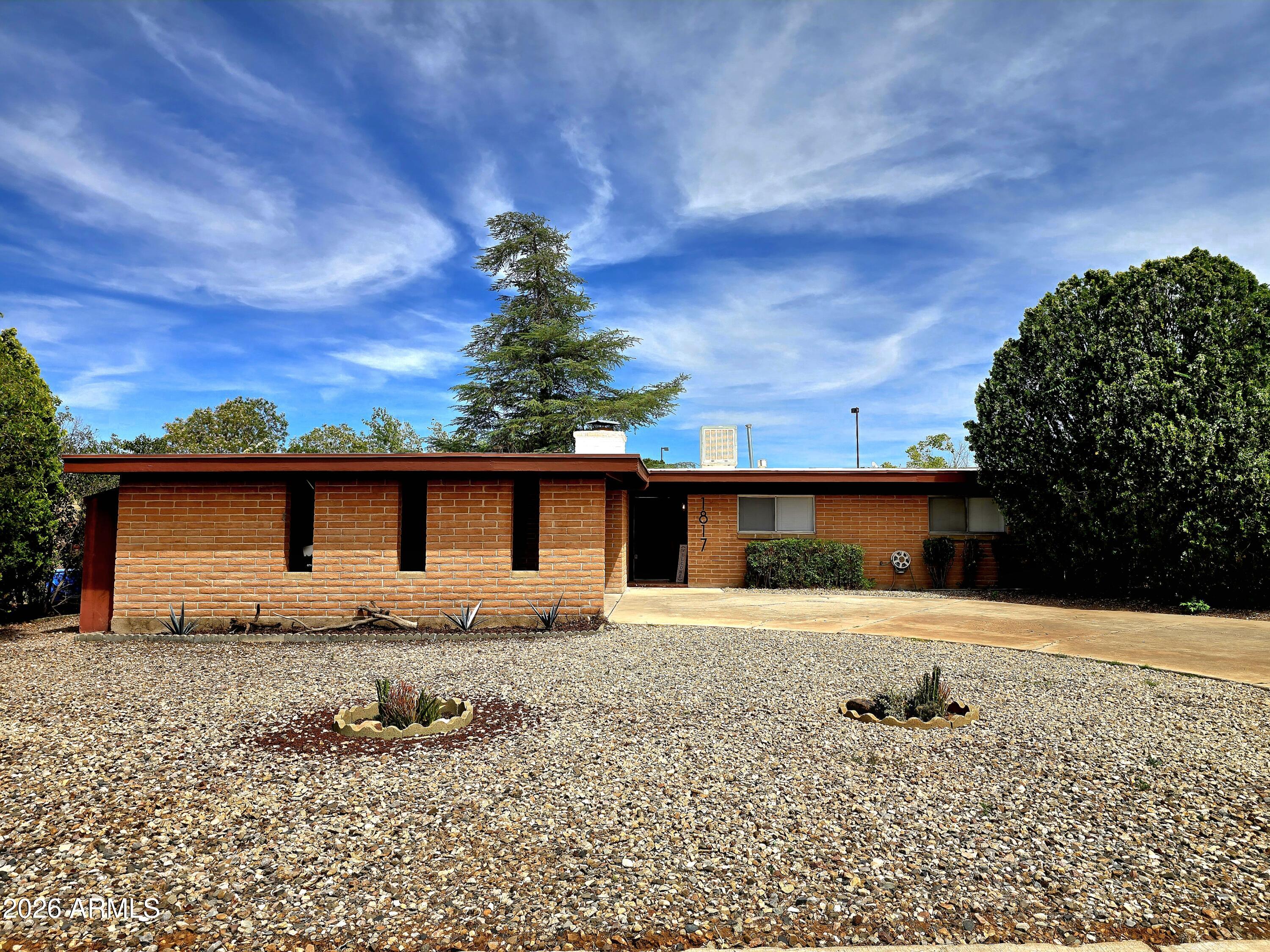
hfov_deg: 73.9
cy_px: 476
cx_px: 635
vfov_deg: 58.9
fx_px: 844
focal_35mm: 23
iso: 12
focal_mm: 6.3
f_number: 1.7
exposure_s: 1/1250
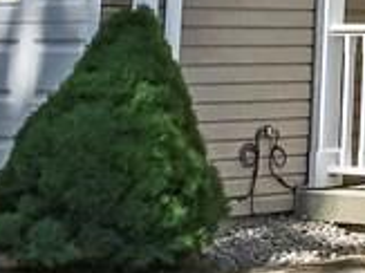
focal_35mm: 182
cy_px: -456
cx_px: 611
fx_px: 1918
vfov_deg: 7.4
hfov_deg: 10.4
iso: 25
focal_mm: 4.15
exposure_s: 1/3000
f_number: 2.2
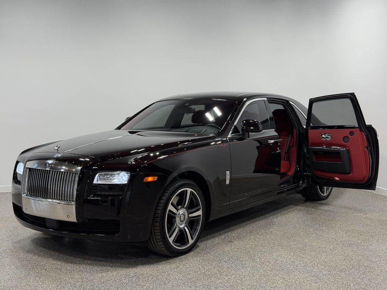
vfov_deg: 30.3
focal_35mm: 48
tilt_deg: -5.2
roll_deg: +0.1
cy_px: 145
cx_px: 194
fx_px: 537
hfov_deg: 39.7
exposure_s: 1/281
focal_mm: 6.76
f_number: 1.78
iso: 64
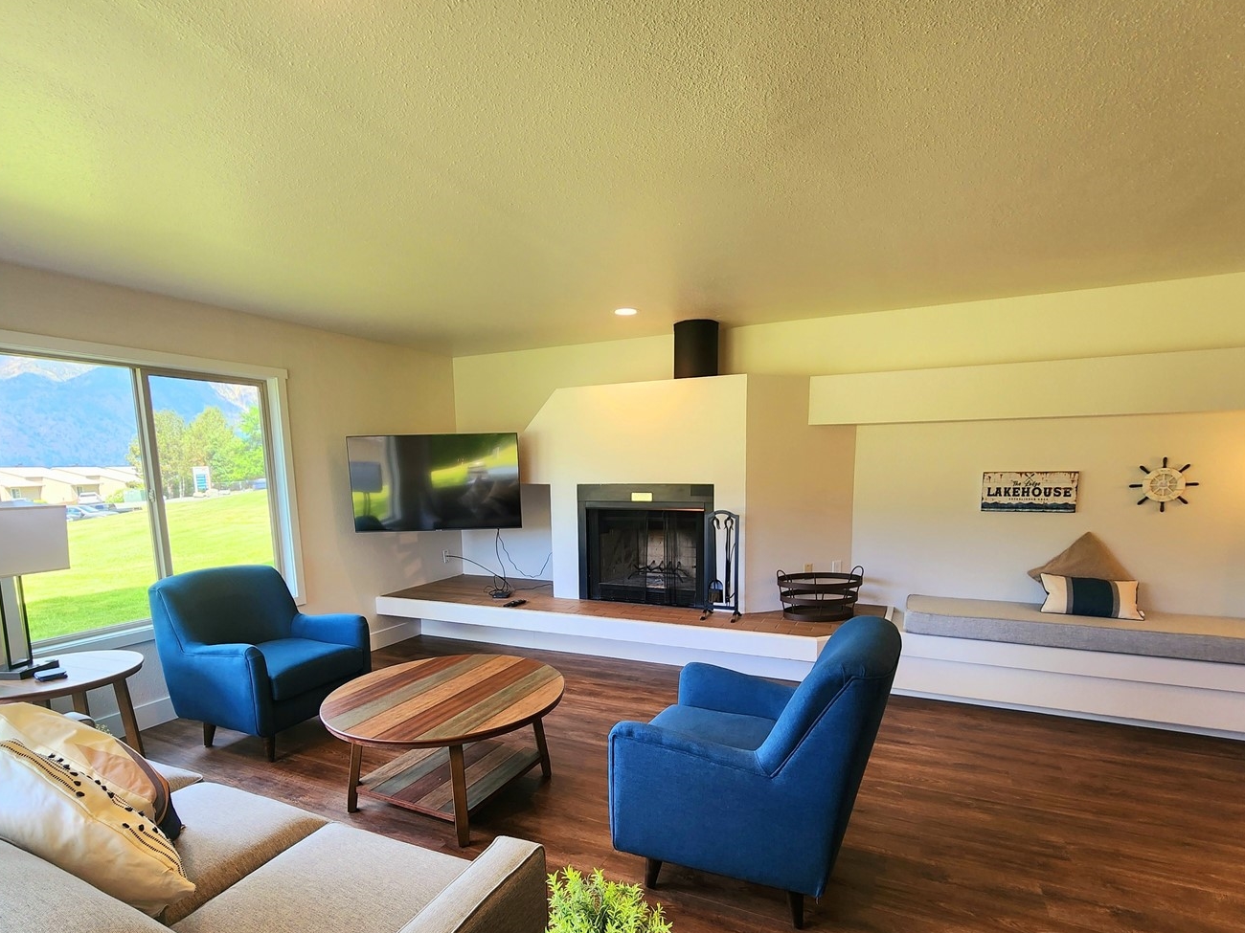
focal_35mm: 16
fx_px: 575
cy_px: 555
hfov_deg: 94.5
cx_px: 631
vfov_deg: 77.3
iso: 64
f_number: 2.2
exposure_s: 1/60.2
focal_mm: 2.2
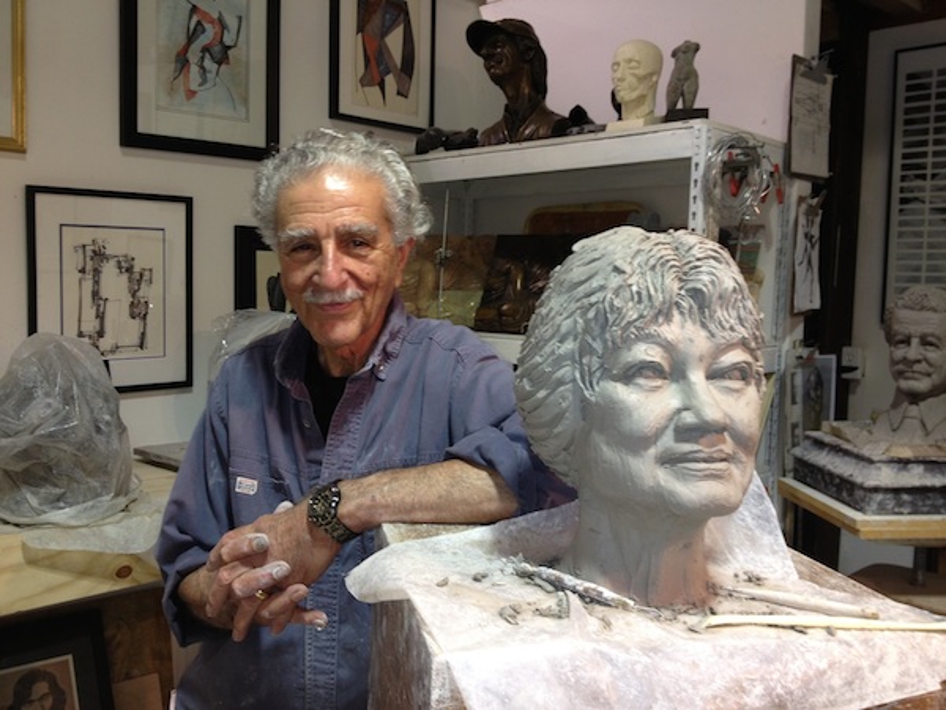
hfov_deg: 52.6
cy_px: 355
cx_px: 473
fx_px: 956
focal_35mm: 35
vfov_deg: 40.7
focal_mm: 4.28
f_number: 2.4
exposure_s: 1/21
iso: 50
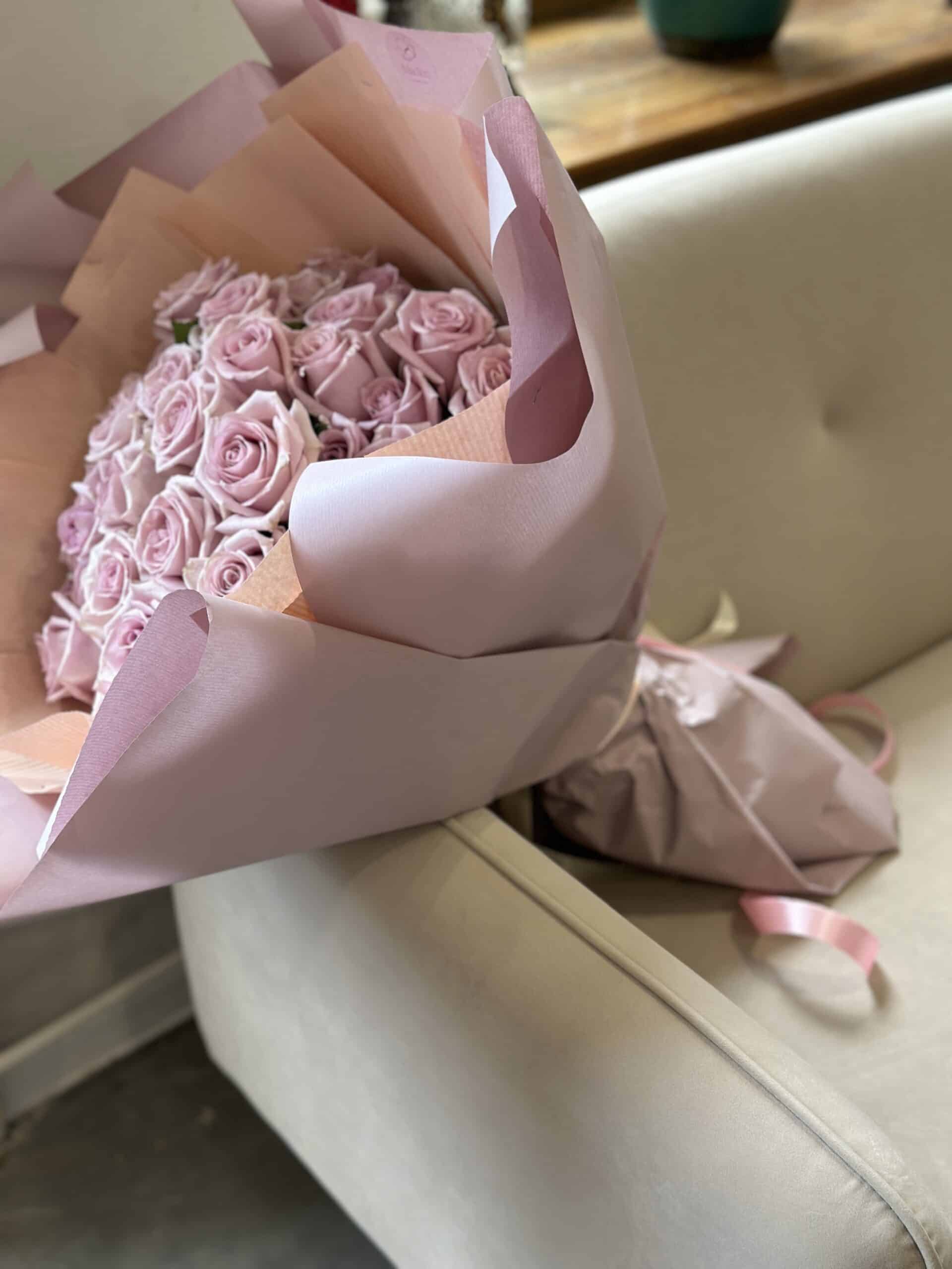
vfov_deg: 39.7
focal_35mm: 48
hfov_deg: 30.3
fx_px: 1760
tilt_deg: -31.8
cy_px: 634
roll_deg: +1.9
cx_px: 476
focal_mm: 6.86
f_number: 1.78
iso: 125
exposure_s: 1/120
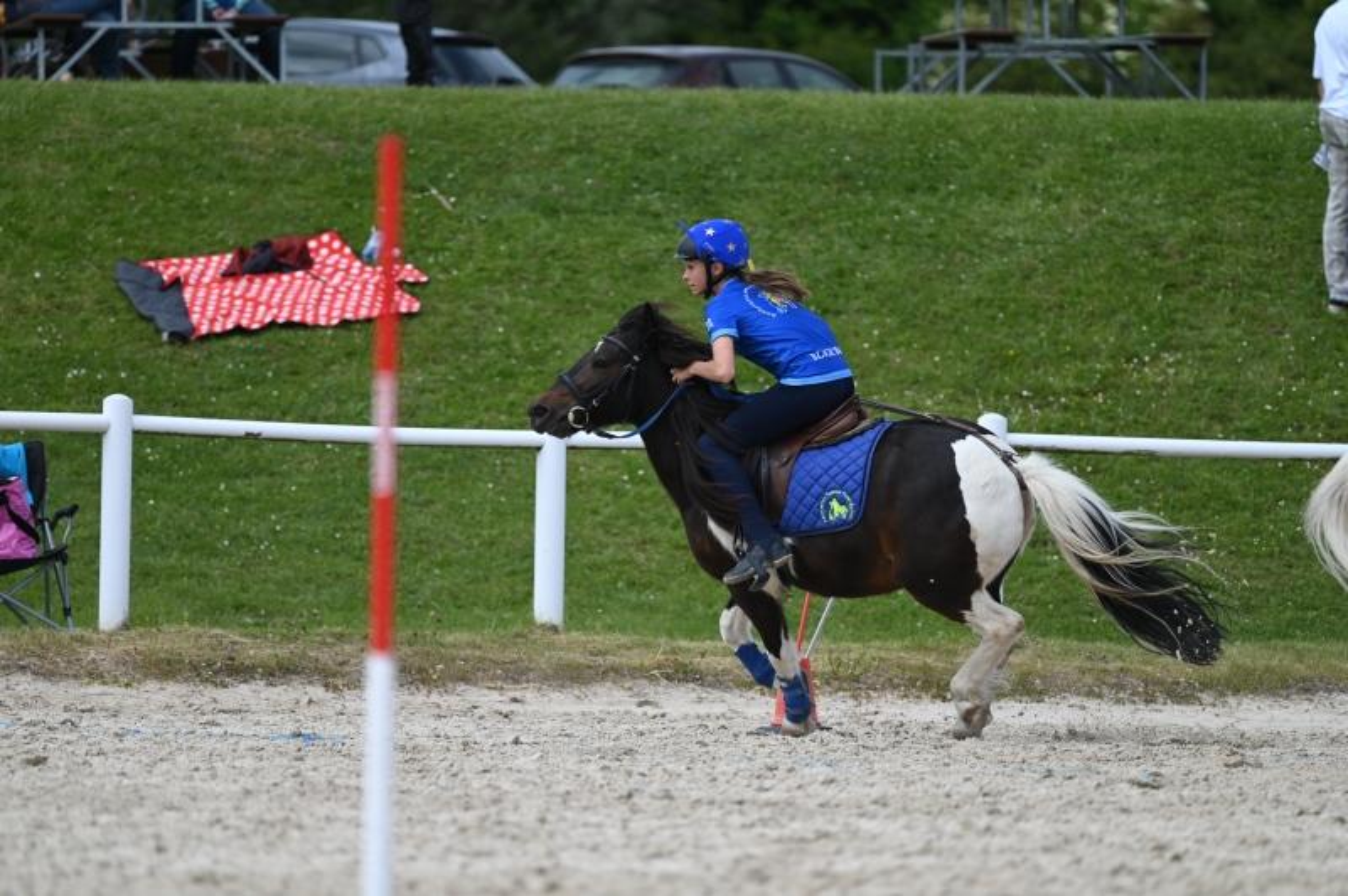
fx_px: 14965
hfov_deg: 5.2
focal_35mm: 400
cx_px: 674
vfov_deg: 3.4
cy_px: 448
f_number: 5.6
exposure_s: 1/1250
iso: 320
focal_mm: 400
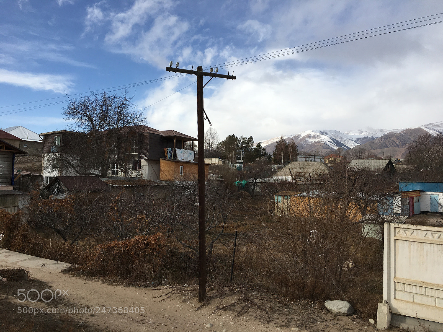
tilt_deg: +0.7
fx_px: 371
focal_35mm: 29
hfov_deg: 61.7
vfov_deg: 48.2
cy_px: 166
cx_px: 222
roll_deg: -2.5
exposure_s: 1/2262
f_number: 2.2
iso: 25
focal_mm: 4.15
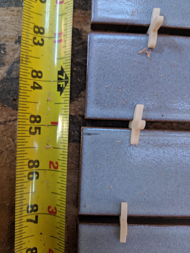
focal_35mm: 27
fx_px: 198
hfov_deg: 51.4
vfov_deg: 65.3
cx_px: 95
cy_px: 126
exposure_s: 1/60
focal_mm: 4.44
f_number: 1.8
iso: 195
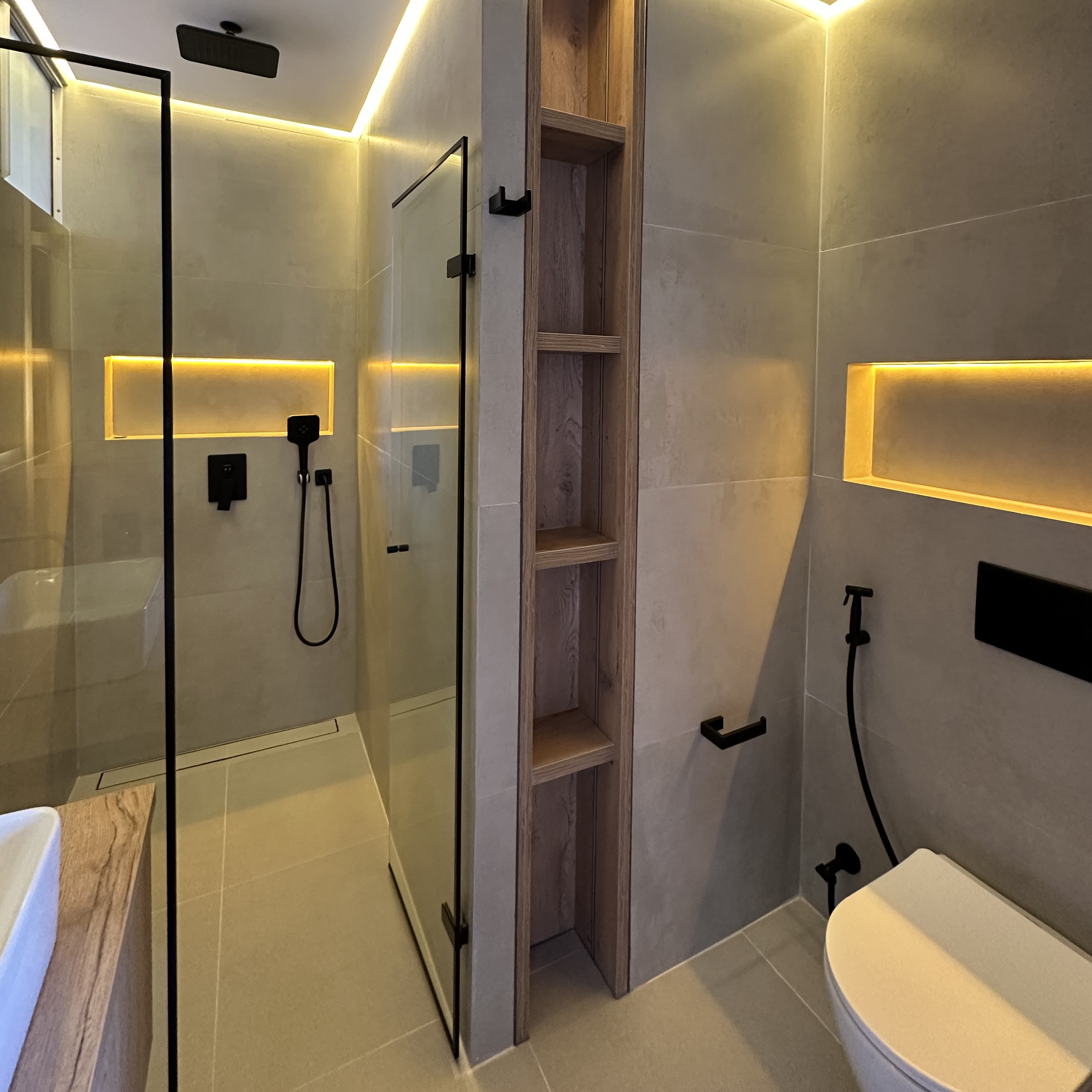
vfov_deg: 82.0
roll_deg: -1.7
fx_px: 607
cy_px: 393
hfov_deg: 84.0
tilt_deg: -2.0
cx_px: 551
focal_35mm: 17
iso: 320
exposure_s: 1/60
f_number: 2.2
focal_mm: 2.22
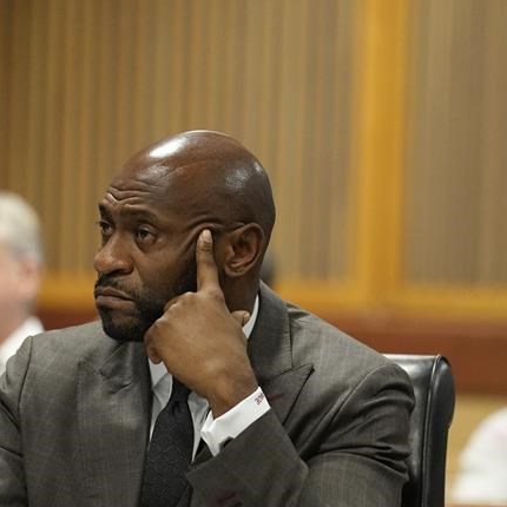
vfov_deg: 4.6
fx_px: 6380
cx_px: 175
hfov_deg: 4.6
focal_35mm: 385
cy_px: 253
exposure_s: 1/500
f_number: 2.8
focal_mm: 200
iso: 6400
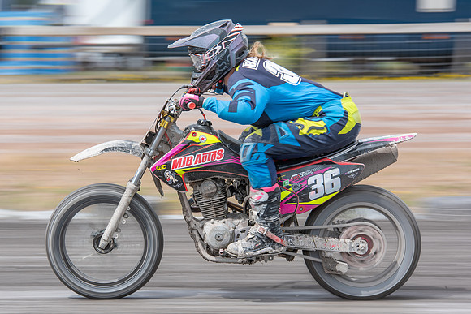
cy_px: 163
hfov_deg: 11.8
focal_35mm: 174
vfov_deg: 7.9
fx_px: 2273
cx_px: 191
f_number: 9
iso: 200
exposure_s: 1/160
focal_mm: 140
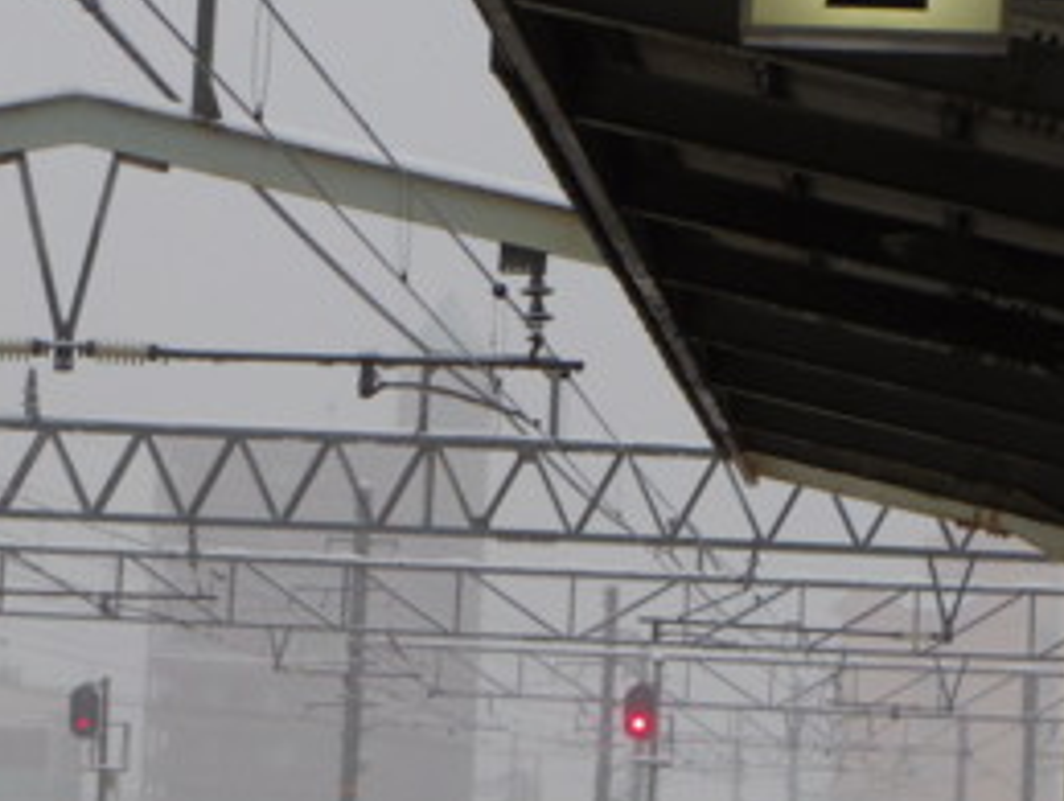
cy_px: 670
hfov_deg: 10.3
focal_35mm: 192
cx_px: 234
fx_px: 5910
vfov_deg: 7.7
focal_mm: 15
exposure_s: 1/100
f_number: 4.5
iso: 320
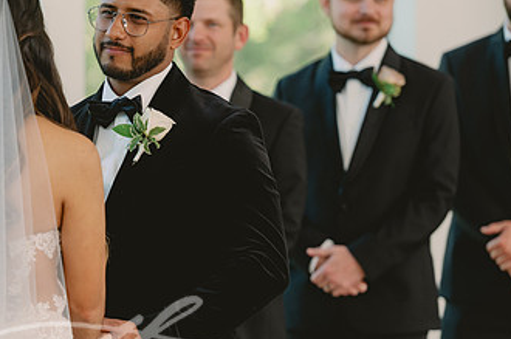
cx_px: 113
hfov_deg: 6.9
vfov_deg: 4.6
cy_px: 209
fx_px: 4238
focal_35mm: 299
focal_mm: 170
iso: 640
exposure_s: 1/200
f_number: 2.8
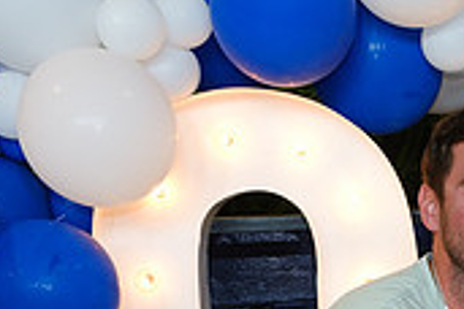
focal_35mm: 95
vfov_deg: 13.4
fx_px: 1224
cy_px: 497
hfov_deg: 20.0
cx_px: 575
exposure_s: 1/125
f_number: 4
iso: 1600
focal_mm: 18.7
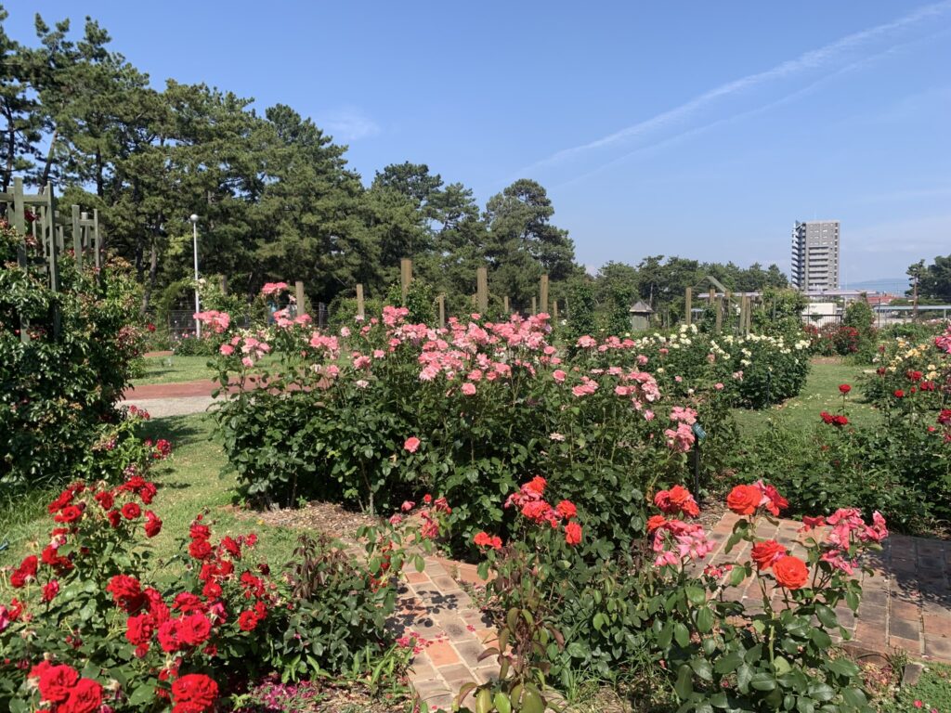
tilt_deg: -5.1
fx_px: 714
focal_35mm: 26
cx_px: 476
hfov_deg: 67.3
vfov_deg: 53.1
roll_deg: +0.5
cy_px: 356
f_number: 1.8
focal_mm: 4.25
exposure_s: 1/1610
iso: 25
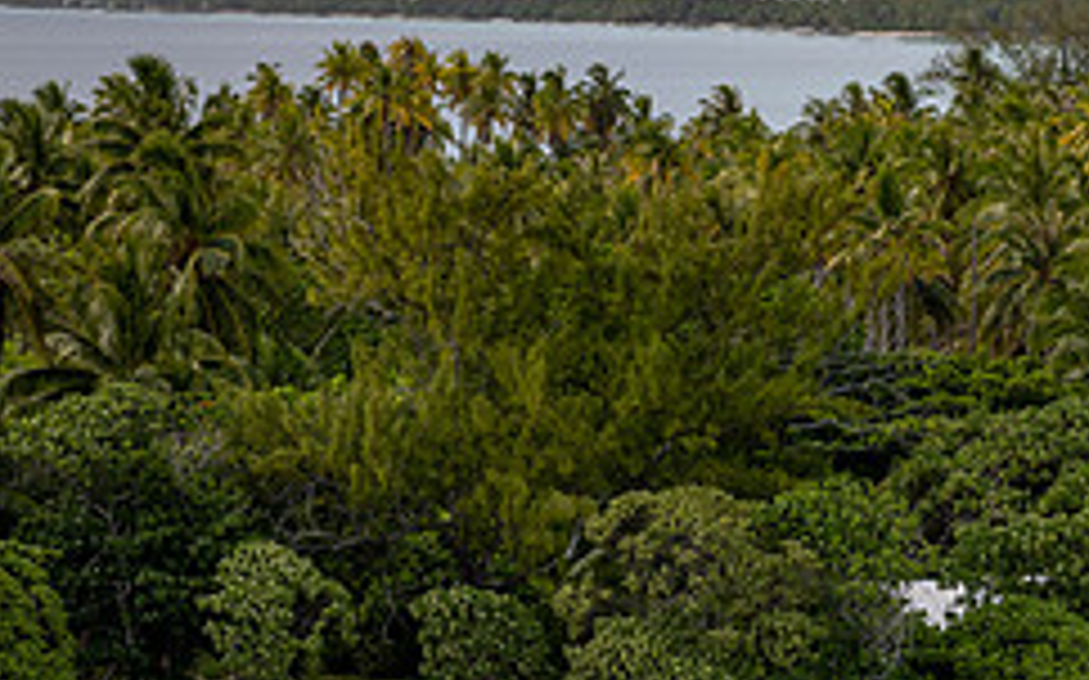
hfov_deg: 11.4
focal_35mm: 183
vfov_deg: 7.1
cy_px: 813
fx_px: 5429
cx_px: 1050
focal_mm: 70
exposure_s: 1/200
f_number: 4.5
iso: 64
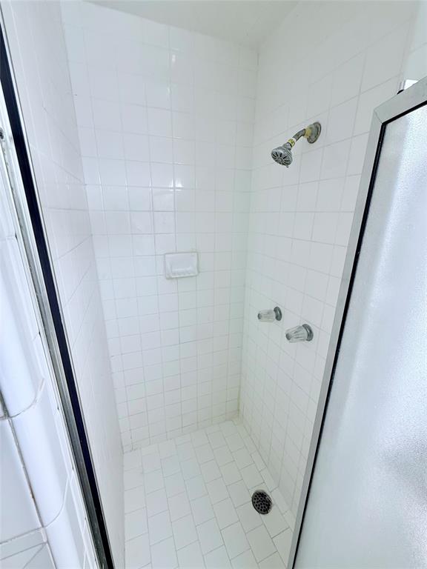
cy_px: 284
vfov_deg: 102.1
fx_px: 230
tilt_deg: -17.1
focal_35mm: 14
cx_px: 214
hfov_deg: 85.7
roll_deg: -1.3
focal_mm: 2.22
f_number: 2.2
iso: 125
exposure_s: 1/120
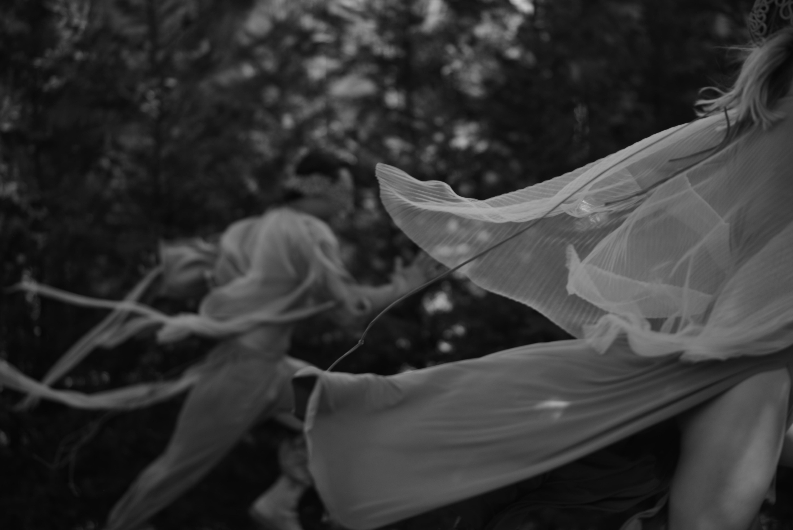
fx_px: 2314
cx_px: 396
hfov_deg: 19.4
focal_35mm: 105
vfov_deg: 13.1
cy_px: 265
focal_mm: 105
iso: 100
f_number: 2.2
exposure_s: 1/1600
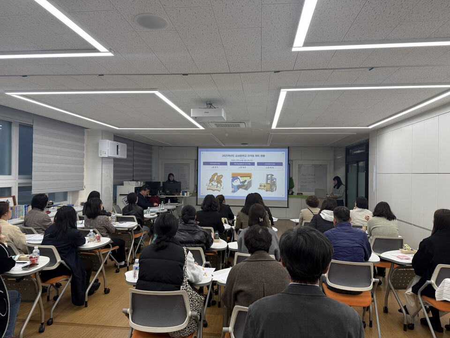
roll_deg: -0.9
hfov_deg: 71.6
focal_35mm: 24
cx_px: 225
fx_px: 312
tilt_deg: -0.2
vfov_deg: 56.8
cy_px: 169
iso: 100
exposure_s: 1/217
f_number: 1.78
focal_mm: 6.76
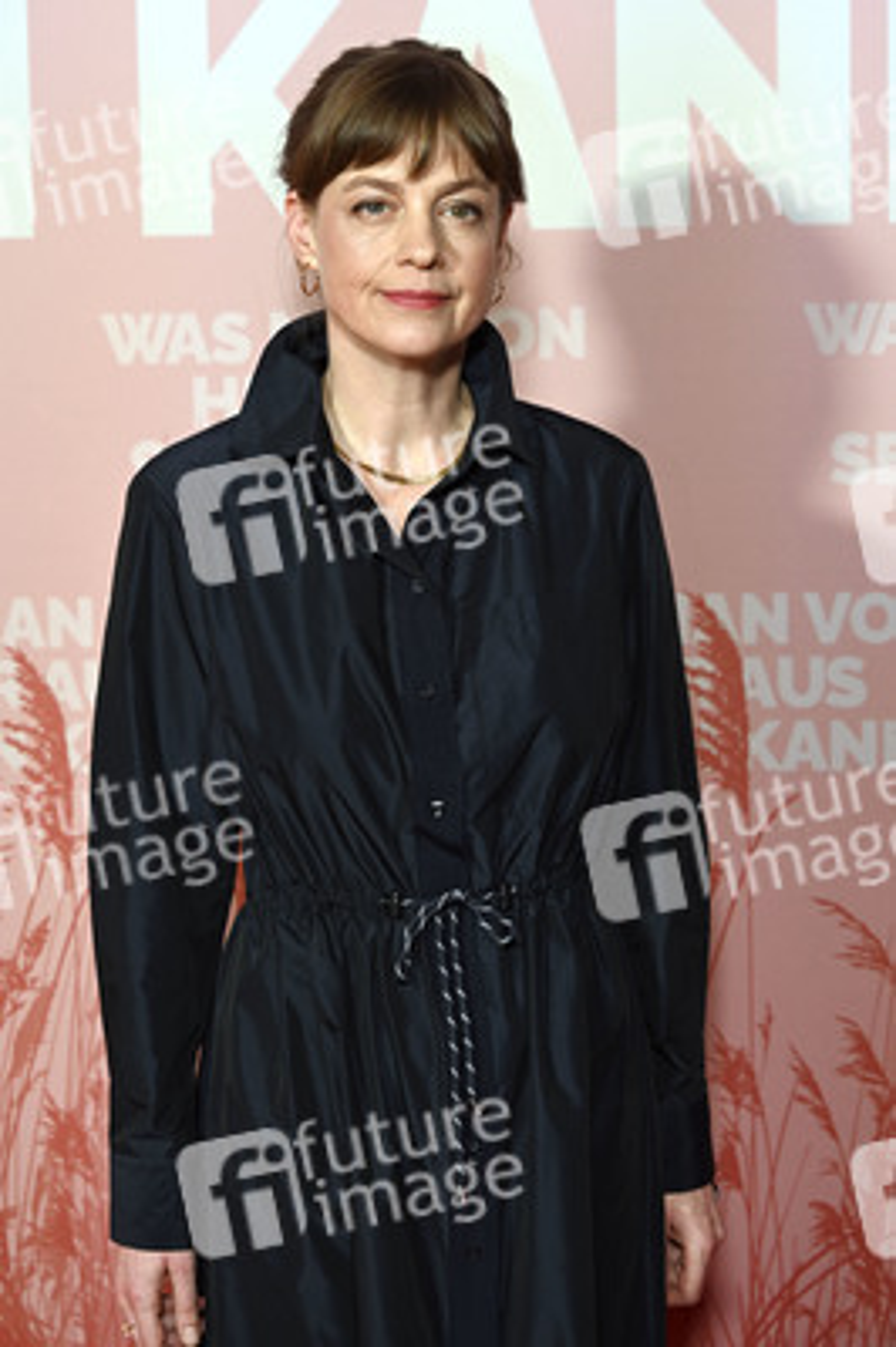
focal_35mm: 75
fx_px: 2805
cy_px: 674
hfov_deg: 18.2
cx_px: 448
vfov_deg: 27.0
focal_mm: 75
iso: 500
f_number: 4
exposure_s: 1/125
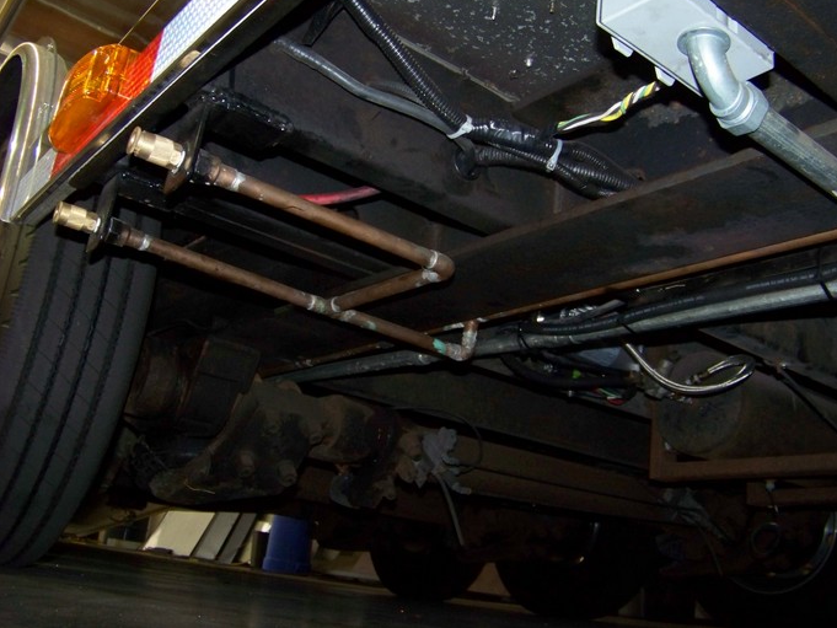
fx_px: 895
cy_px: 307
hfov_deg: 50.1
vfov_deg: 38.7
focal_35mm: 37
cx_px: 429
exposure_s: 1/30
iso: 200
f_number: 2.8
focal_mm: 5.85
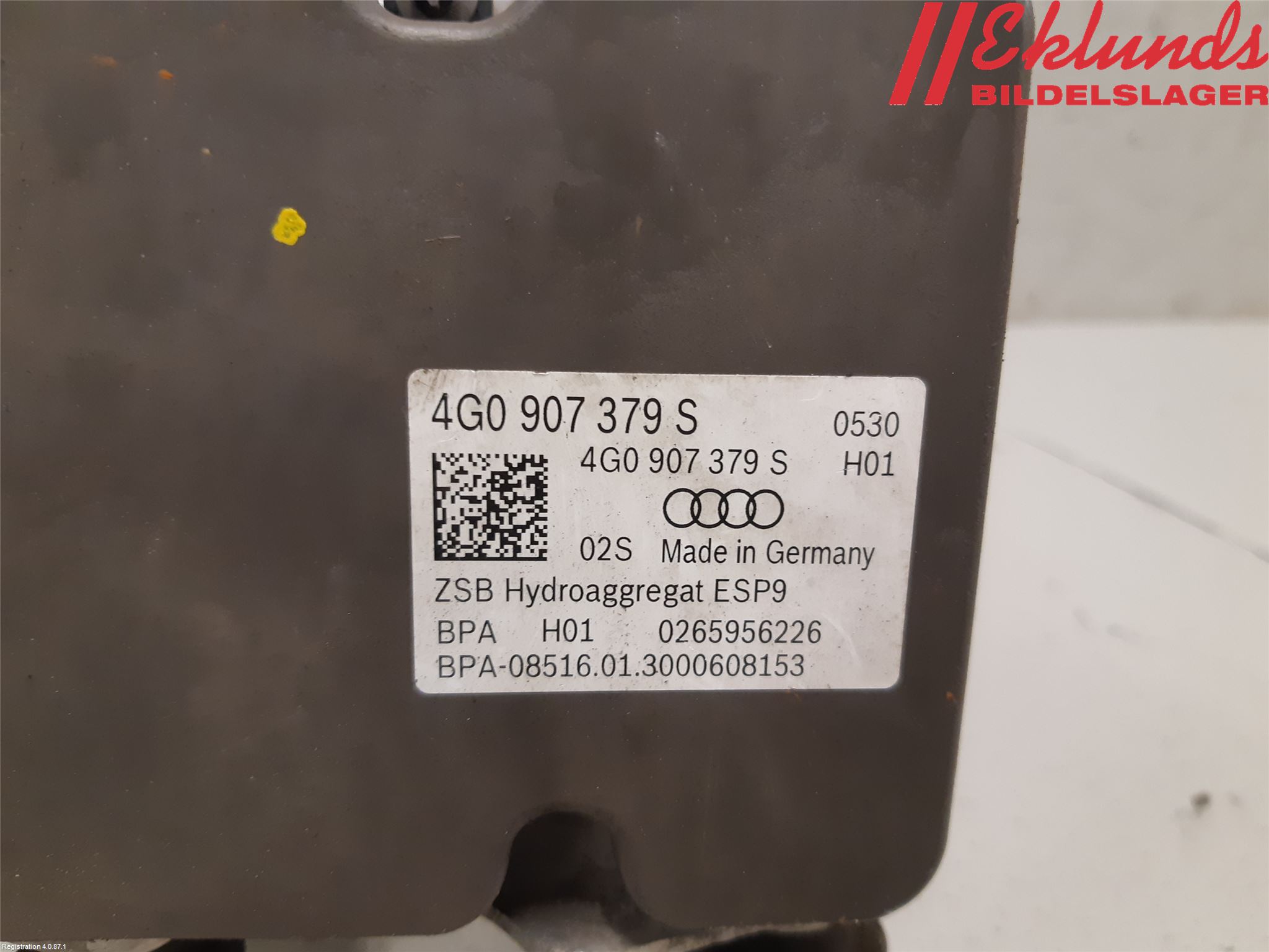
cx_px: 634
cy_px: 476
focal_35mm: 26
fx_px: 953
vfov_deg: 53.1
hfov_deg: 67.3
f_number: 1.7
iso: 160
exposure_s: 1/50
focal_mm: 3.93
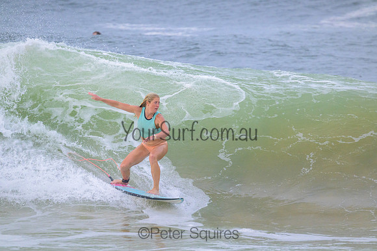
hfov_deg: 3.3
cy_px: 126
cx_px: 188
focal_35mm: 630
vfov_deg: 2.2
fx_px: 6599
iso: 2000
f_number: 11
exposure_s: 1/2000
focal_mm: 630
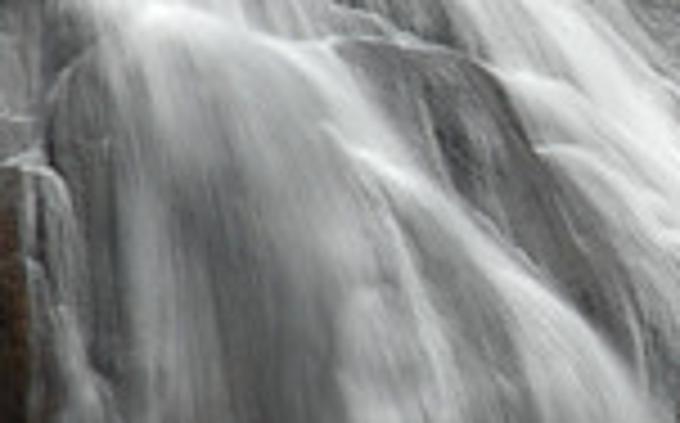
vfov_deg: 3.2
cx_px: 712
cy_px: 108
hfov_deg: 5.1
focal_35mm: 412
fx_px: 7627
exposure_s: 1/4
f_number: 29
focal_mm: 70
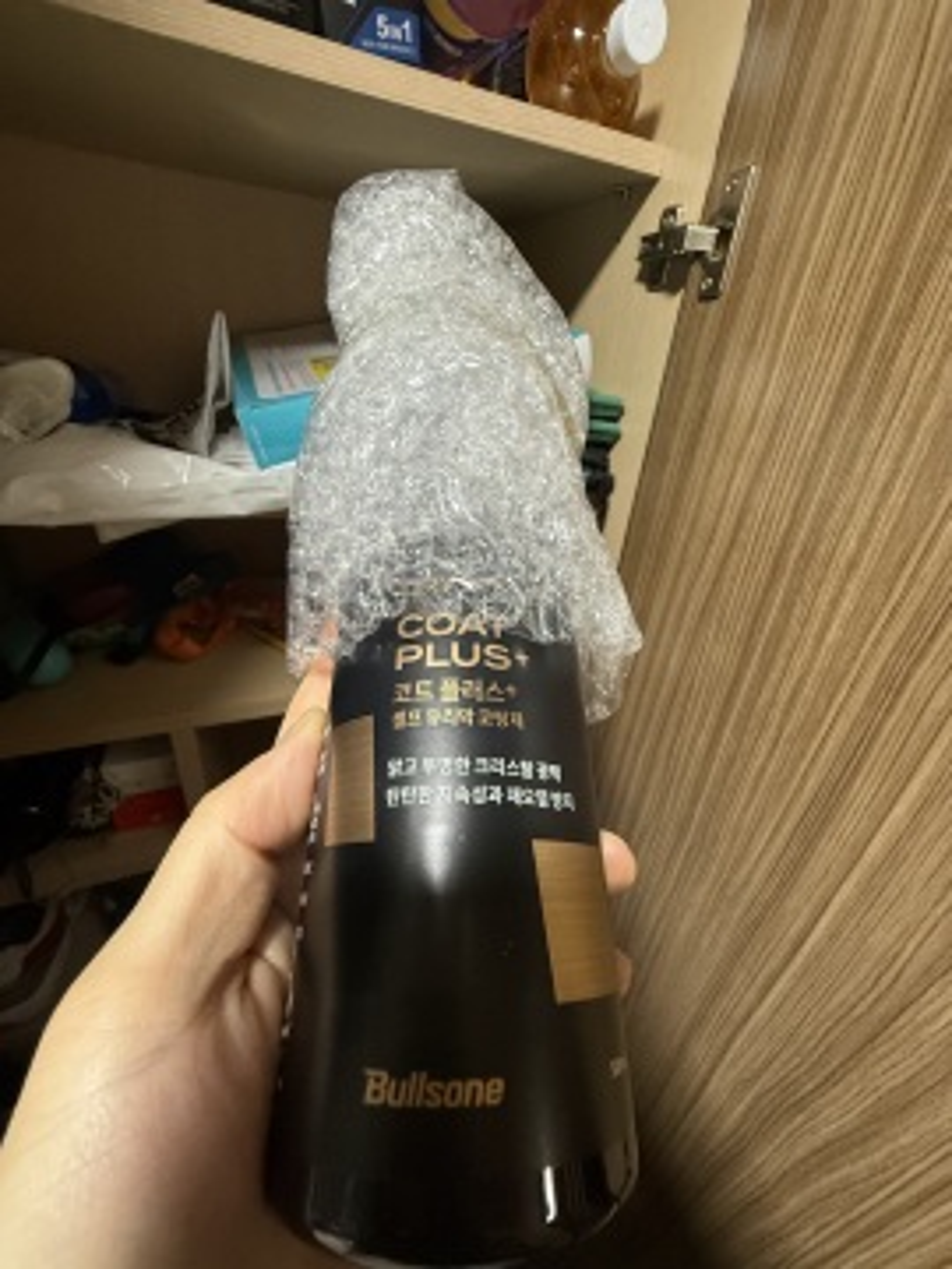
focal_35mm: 14
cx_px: 476
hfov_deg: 85.7
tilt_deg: -27.6
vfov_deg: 102.1
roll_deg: -5.7
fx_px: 513
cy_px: 634
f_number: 2.2
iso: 400
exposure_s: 1/60
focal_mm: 2.22
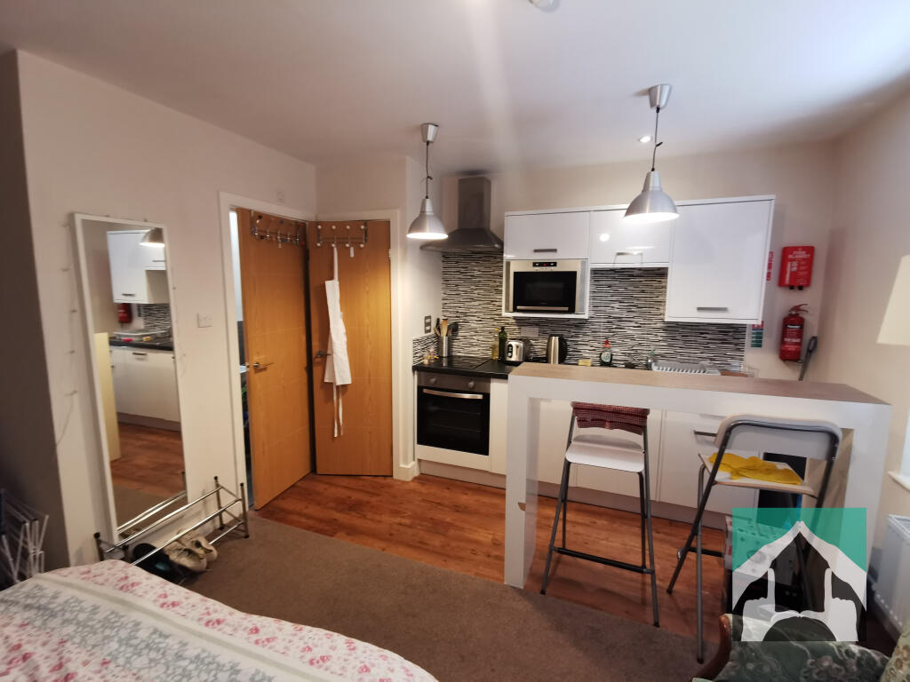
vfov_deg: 78.1
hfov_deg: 94.5
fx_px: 421
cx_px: 455
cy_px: 341
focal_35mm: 16
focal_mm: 2.35
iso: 250
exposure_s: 1/30
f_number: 2.2
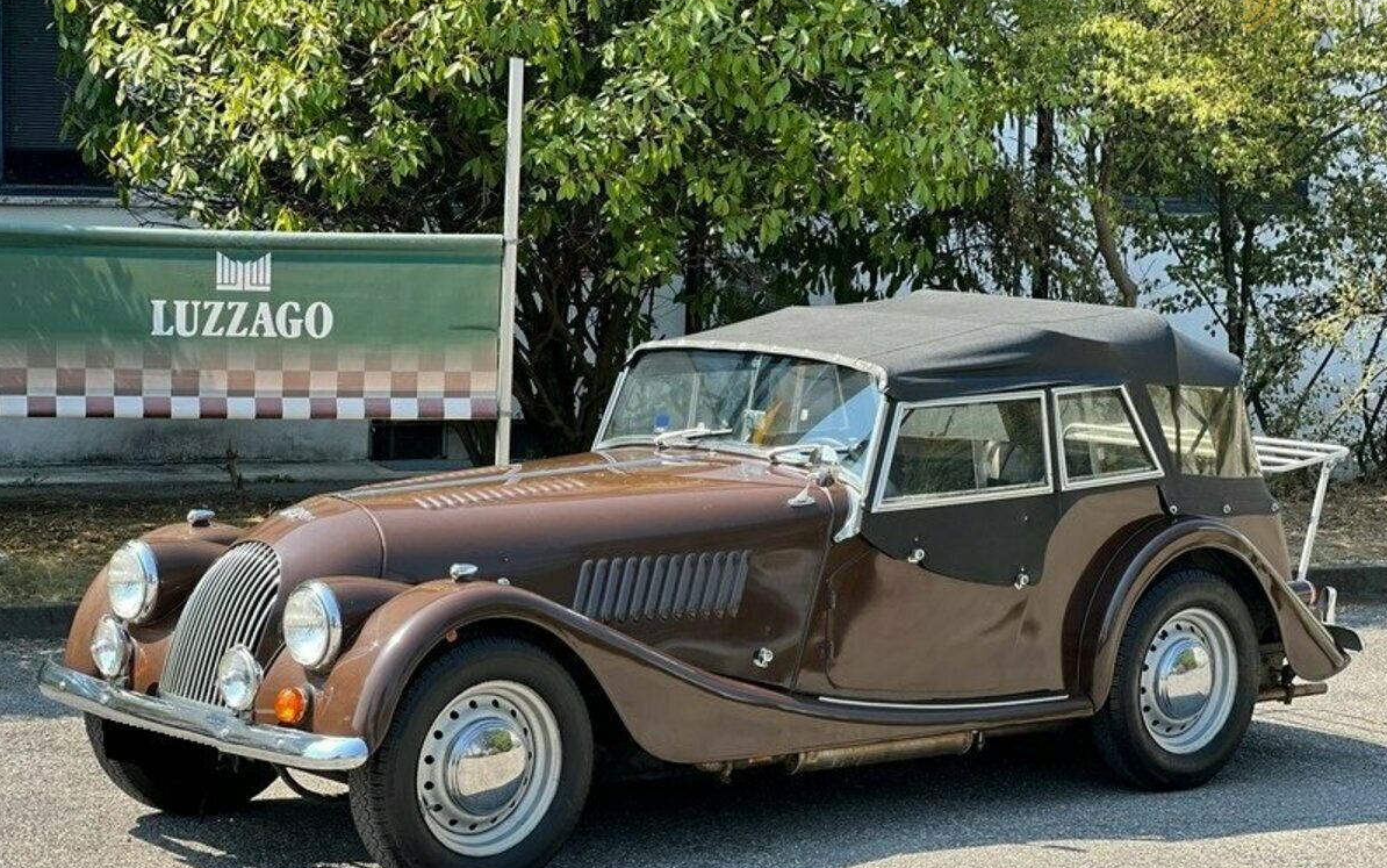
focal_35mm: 82
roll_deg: -0.6
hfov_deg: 25.2
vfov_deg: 15.9
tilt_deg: -5.0
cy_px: 473
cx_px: 692
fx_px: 3100
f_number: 2.8
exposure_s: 1/122
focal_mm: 9
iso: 25
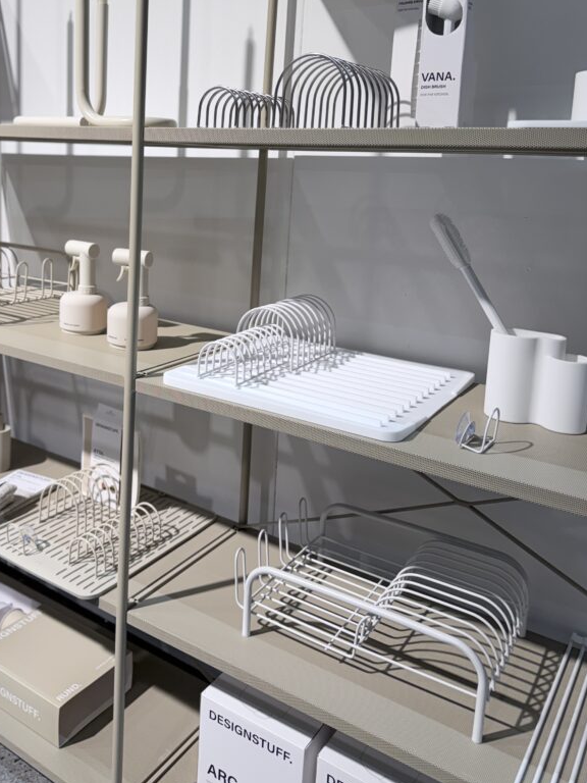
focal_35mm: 32
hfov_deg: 43.6
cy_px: 274
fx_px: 724
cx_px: 198
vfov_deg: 55.9
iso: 80
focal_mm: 6.76
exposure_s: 1/100
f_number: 1.78
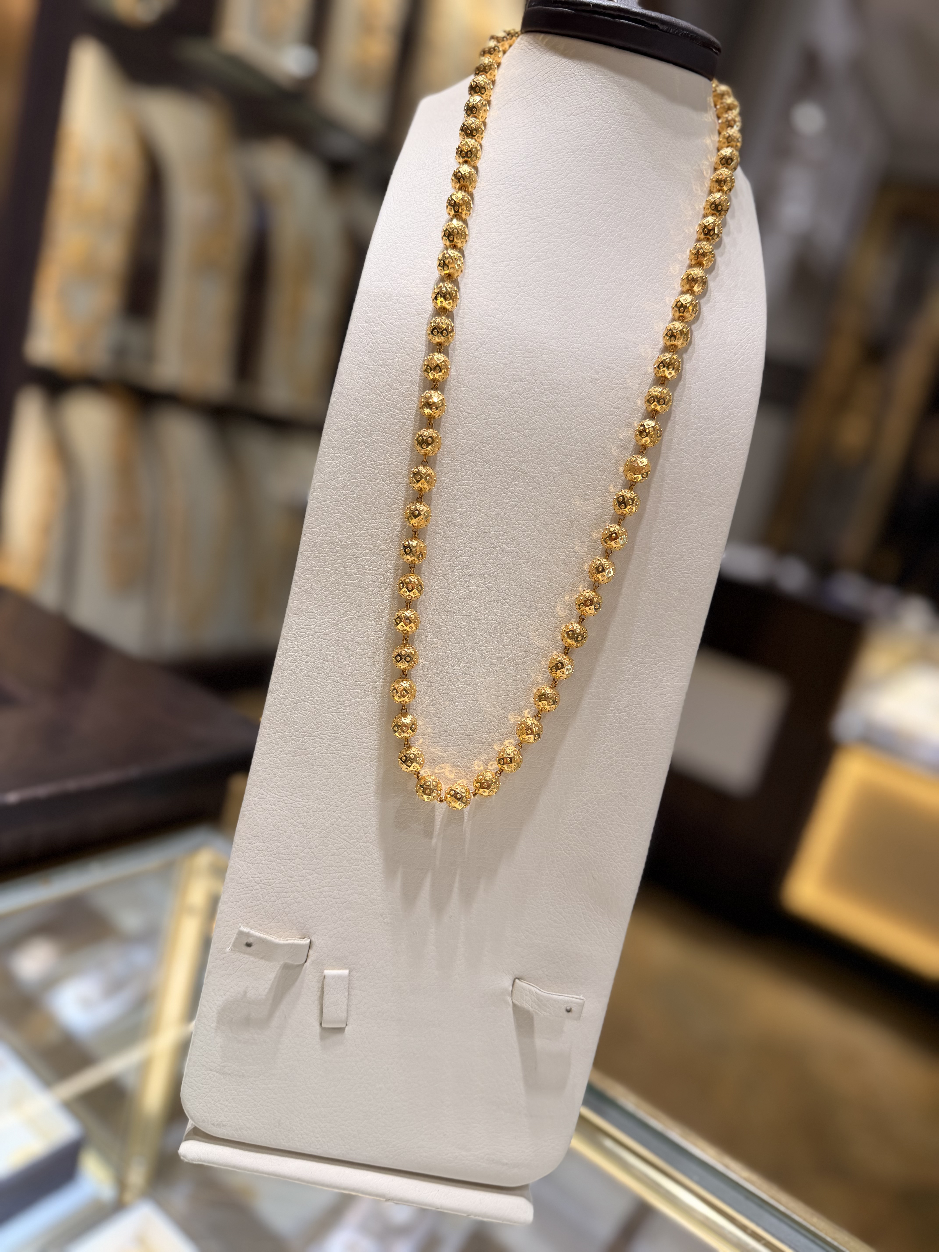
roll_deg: -15.0
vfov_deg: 71.6
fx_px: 868
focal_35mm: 24
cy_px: 626
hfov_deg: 56.8
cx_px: 470
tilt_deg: -13.4
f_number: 1.78
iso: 64
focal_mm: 6.76
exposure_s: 1/210
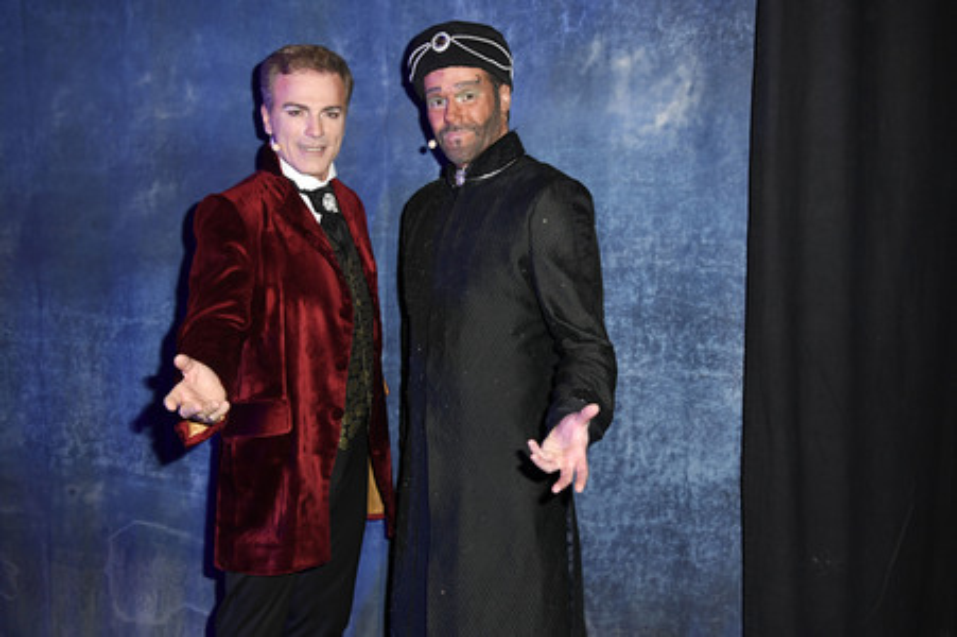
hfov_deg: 44.5
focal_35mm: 44
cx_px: 478
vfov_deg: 30.5
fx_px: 1169
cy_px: 318
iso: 2000
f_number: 6.3
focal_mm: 44
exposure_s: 1/125
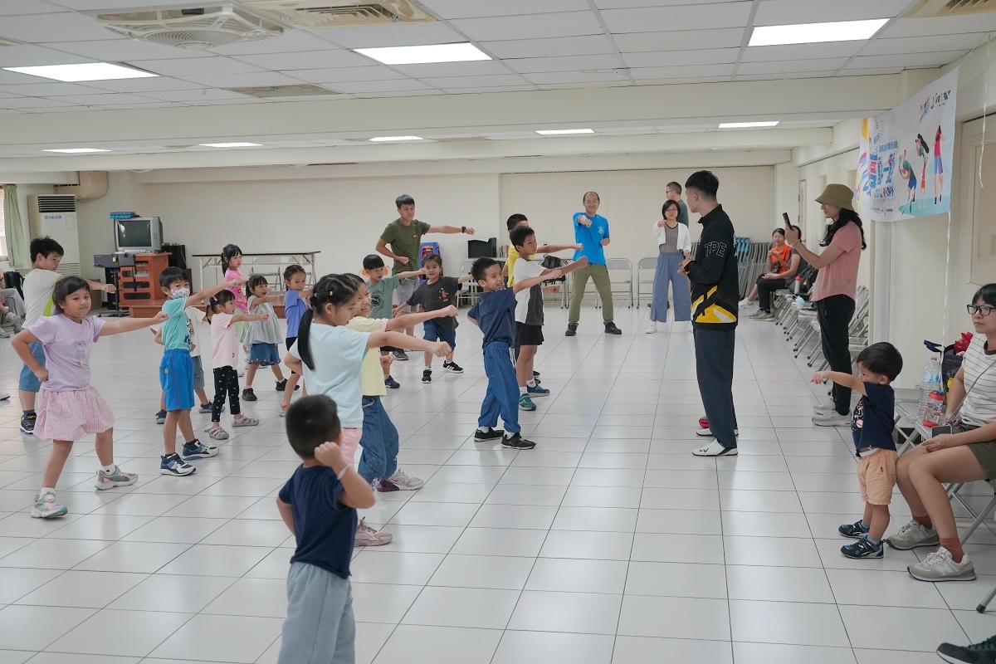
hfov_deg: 50.7
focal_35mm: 38
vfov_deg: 35.1
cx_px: 498
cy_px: 332
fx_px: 1051
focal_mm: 38
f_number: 4
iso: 1250
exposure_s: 1/160
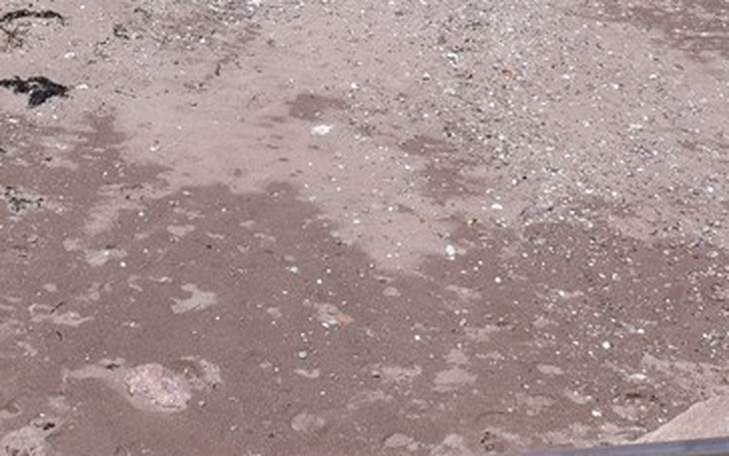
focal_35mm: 91
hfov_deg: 22.7
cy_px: -295
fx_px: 1808
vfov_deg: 13.3
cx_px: 251
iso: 280
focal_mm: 18
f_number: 11
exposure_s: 1/500
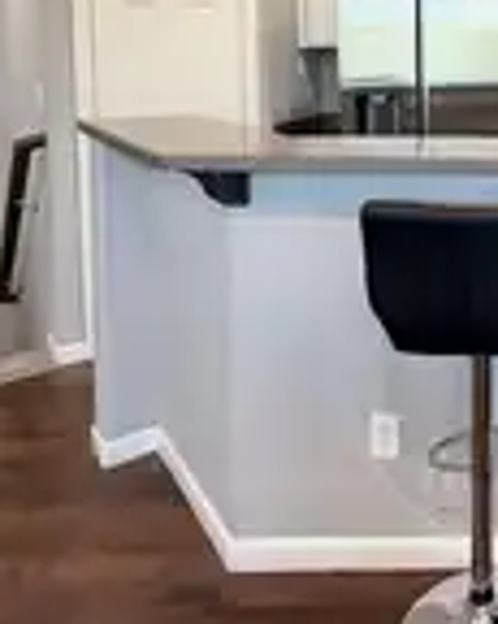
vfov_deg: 44.4
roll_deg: +0.2
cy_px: 82
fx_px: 701
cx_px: 637
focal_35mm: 38
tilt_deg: -3.9
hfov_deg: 31.1
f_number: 2.2
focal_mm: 2.22
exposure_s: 1/60
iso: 160
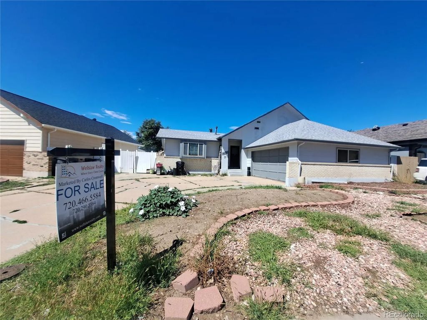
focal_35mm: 13
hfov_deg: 106.2
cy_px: 160
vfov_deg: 89.9
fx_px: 160
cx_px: 214
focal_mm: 1.74
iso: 50
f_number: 2.2
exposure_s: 1/934
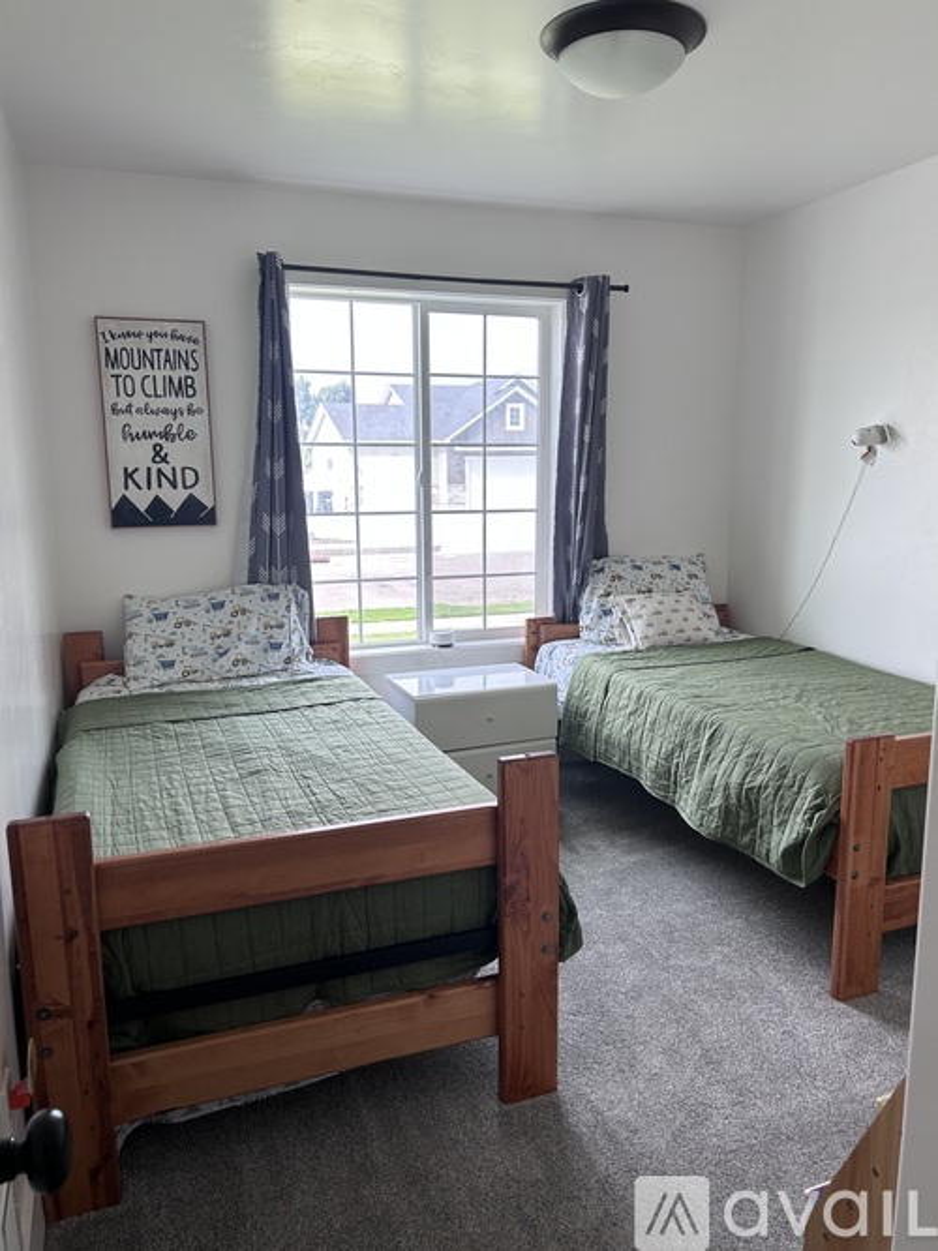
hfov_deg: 53.0
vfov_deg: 67.3
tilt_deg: -11.6
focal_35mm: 26
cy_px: 626
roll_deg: +1.3
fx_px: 940
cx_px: 469
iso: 40
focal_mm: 5.7
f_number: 1.5
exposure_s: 1/188
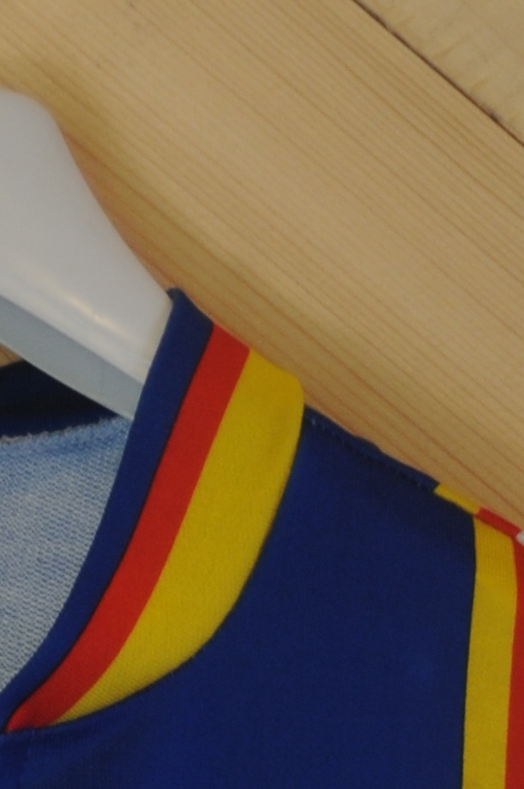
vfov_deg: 9.2
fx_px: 4511
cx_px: -174
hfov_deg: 6.6
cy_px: 1753
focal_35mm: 206
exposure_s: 1/30
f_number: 2.8
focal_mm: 26
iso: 200
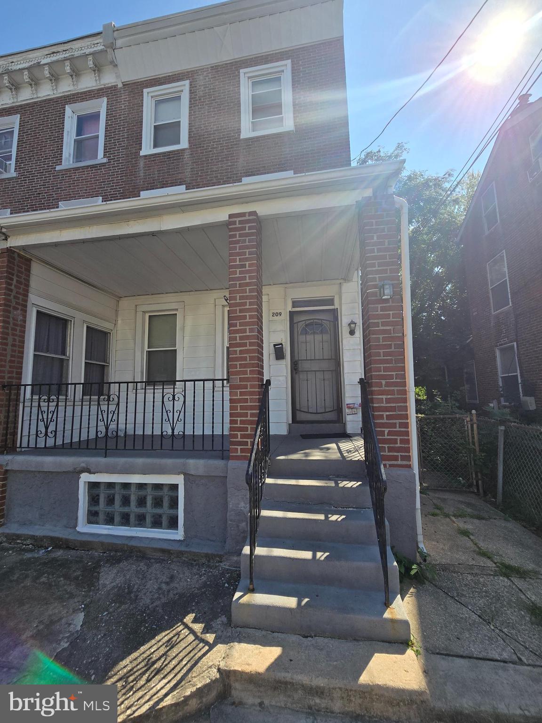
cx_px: 271
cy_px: 362
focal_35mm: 13
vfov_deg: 106.2
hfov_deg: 89.9
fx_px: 271
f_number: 2.2
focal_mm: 2.2
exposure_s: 1/1879
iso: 50
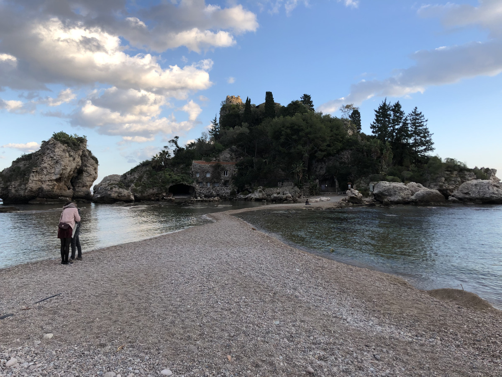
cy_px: 188
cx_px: 251
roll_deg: +1.9
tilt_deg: -0.6
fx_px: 406
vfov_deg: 49.7
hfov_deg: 63.4
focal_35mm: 28
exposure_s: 1/657
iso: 20
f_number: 1.8
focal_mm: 4
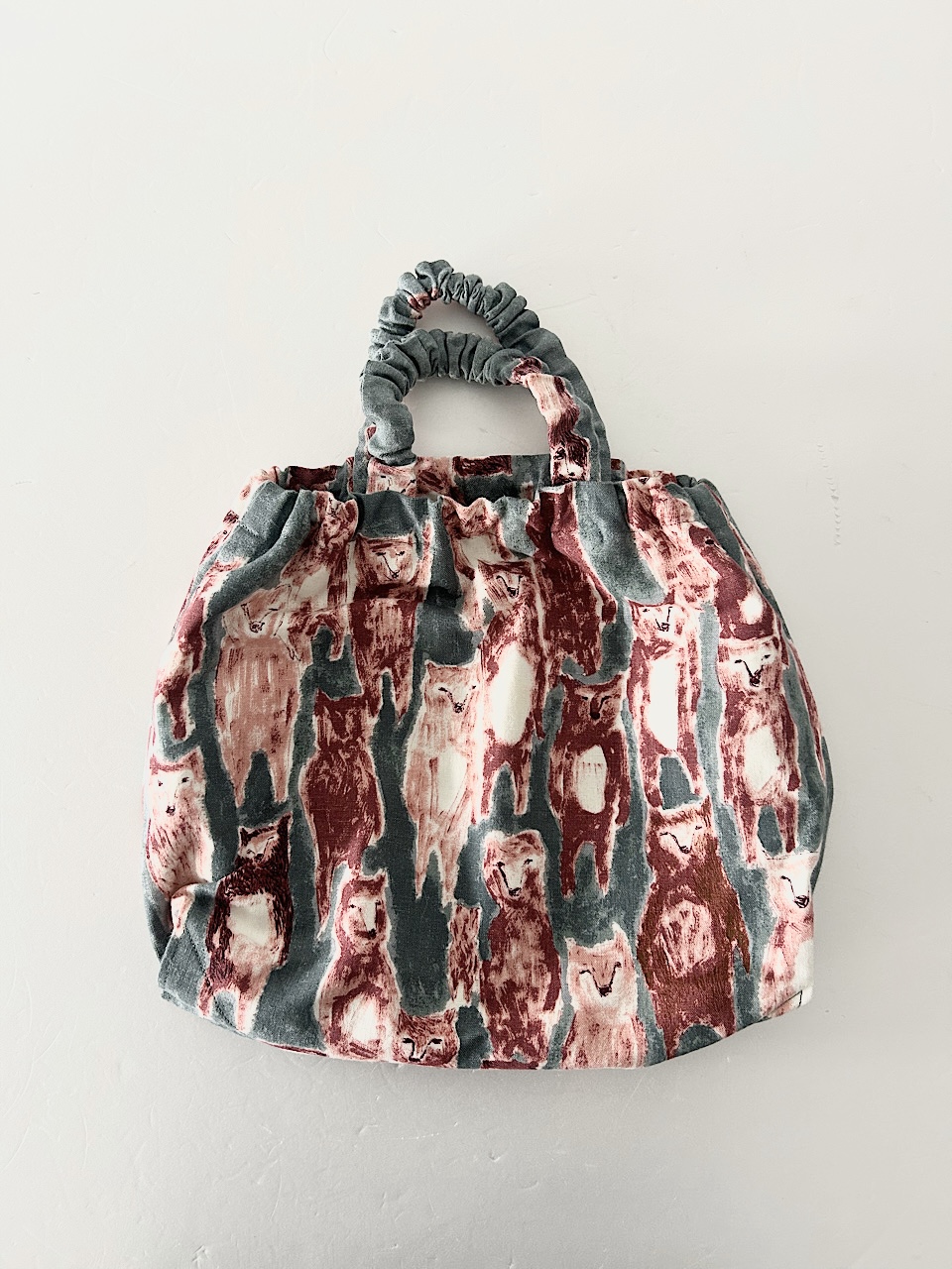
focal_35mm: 26
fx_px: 953
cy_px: 634
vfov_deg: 67.3
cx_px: 476
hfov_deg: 53.1
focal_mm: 5.7
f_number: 1.5
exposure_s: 1/82
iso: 125
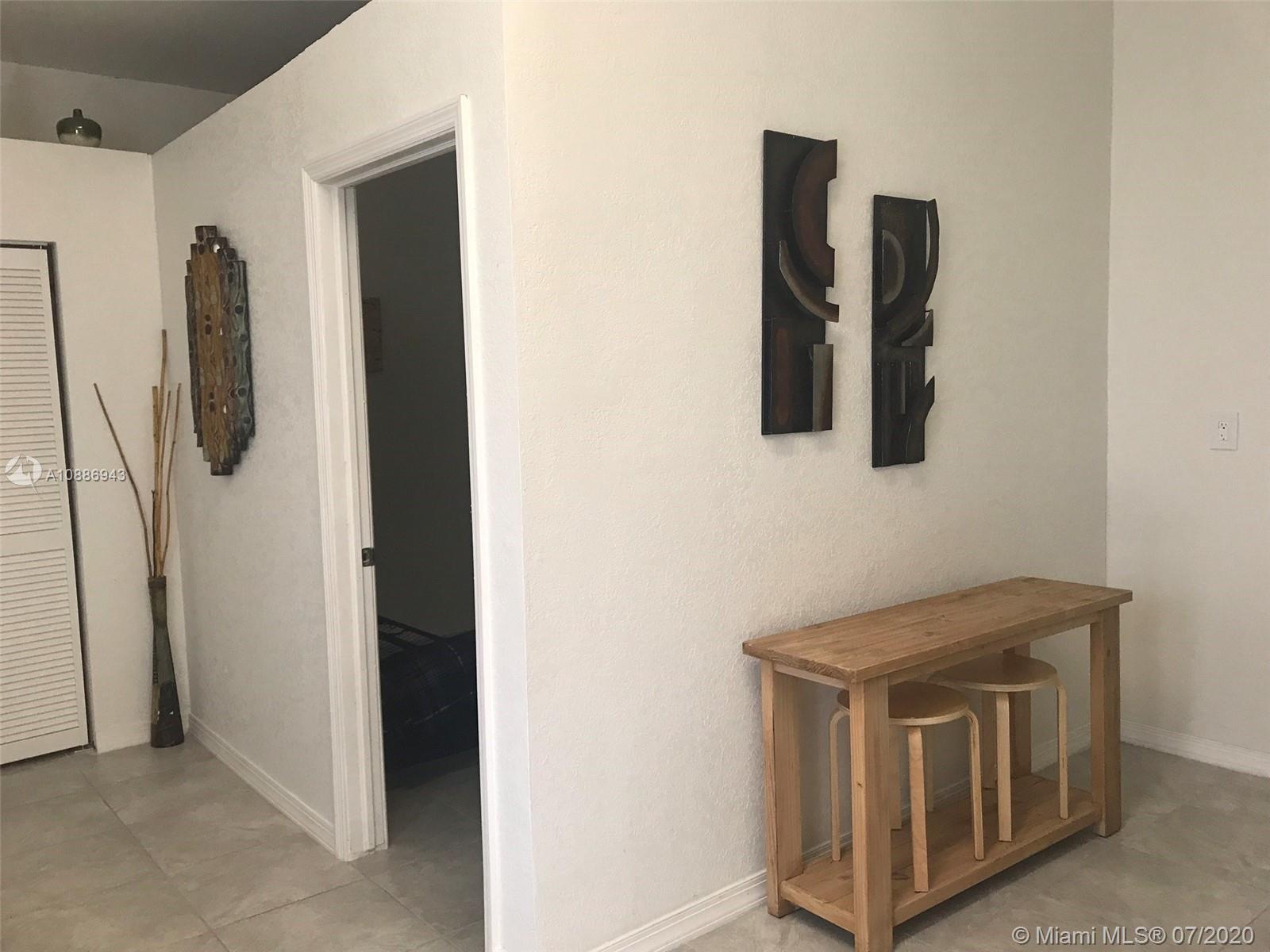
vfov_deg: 49.7
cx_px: 635
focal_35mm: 28
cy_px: 476
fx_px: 1027
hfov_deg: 63.4
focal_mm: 3.99
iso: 25
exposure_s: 1/30
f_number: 1.8
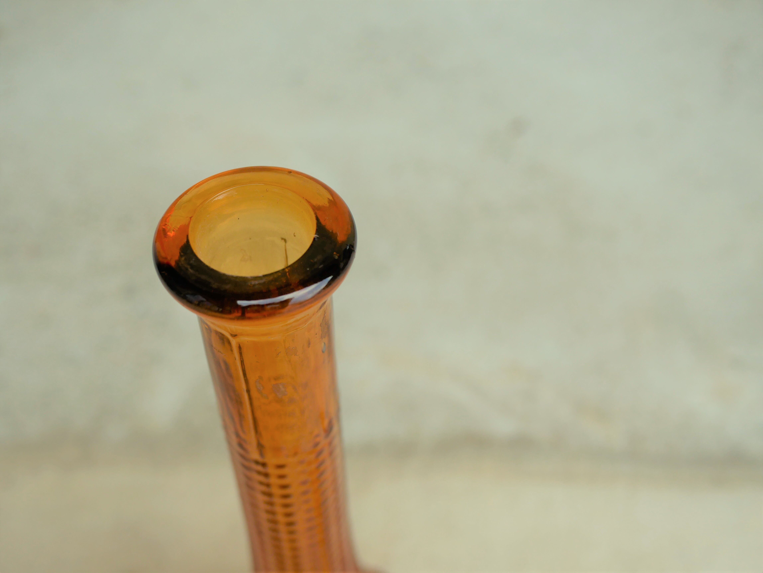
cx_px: 382
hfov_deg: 46.8
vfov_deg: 36.0
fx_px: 882
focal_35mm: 40
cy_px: 286
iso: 200
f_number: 3.5
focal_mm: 20
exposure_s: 1/400
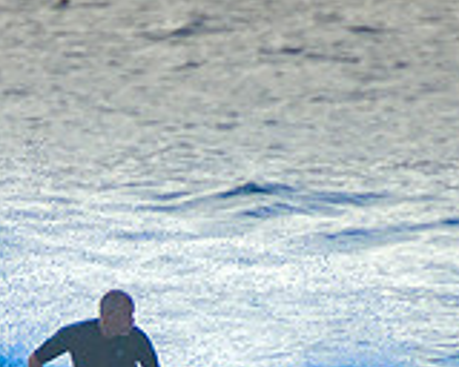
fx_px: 25430
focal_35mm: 1872
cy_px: 424
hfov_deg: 1.0
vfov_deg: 0.8
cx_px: 36
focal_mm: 400
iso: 800
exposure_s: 1/2000
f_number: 5.6
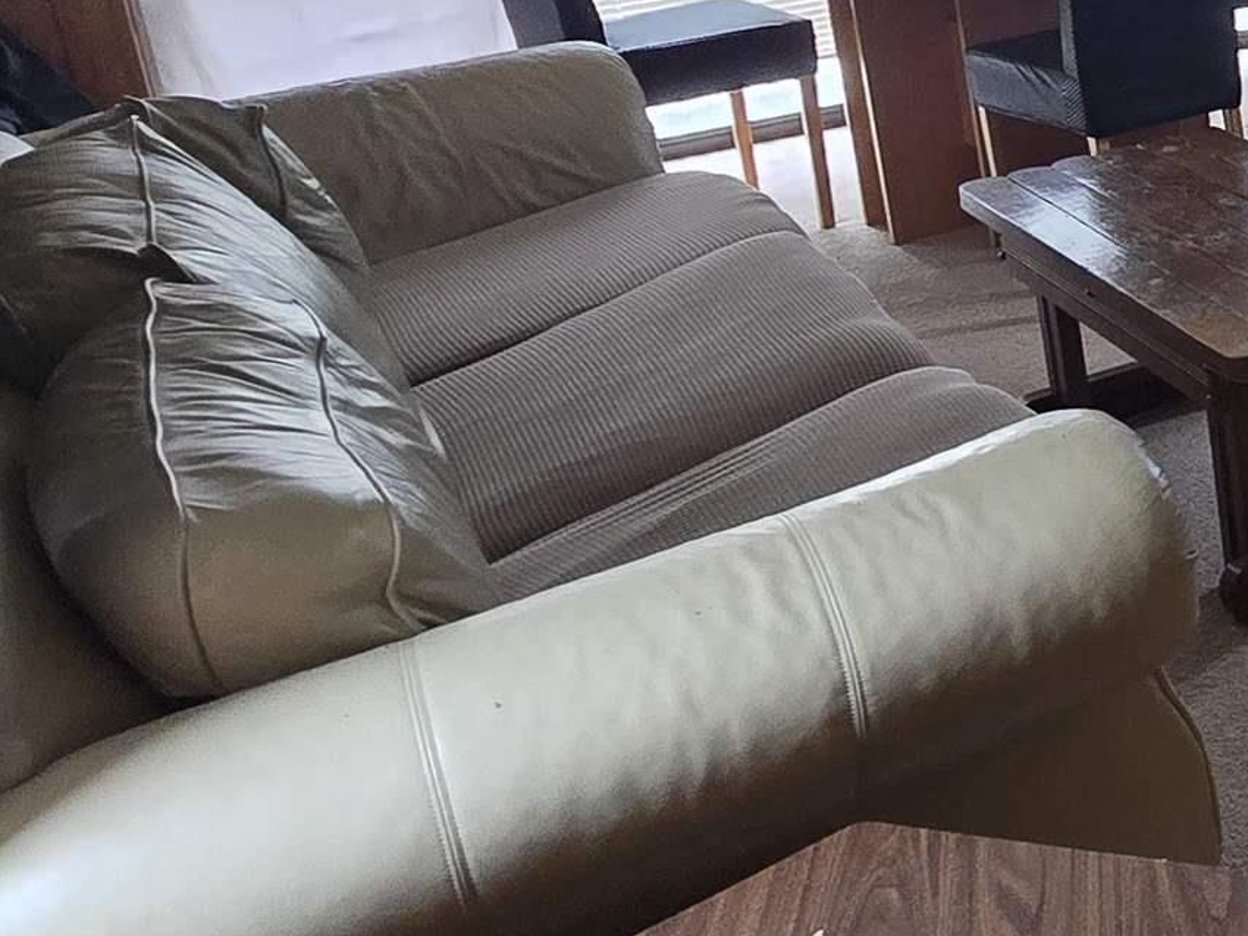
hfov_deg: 30.0
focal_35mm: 47
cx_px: 1713
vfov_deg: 29.5
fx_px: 1694
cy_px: 81
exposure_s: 1/60
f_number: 2.2
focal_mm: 2.2
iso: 400
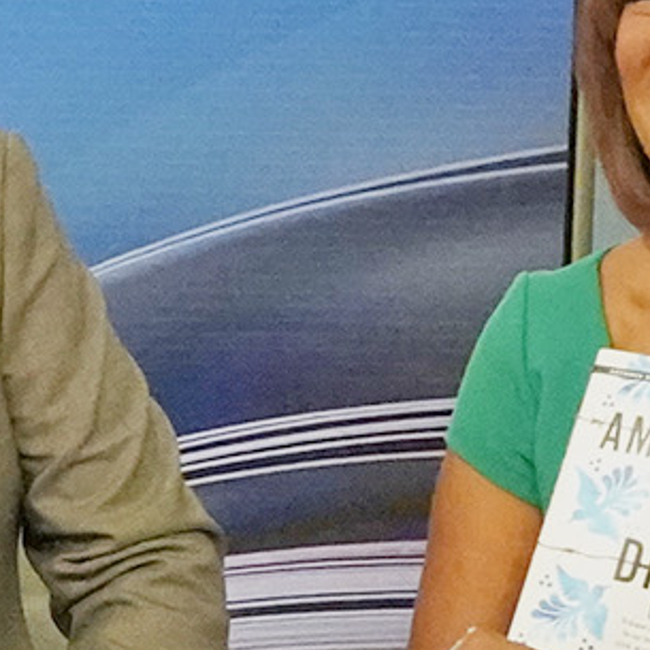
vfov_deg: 7.6
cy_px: 831
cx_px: -281
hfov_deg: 7.6
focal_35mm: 227
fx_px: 4822
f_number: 10
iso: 12800
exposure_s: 1/250
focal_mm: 34
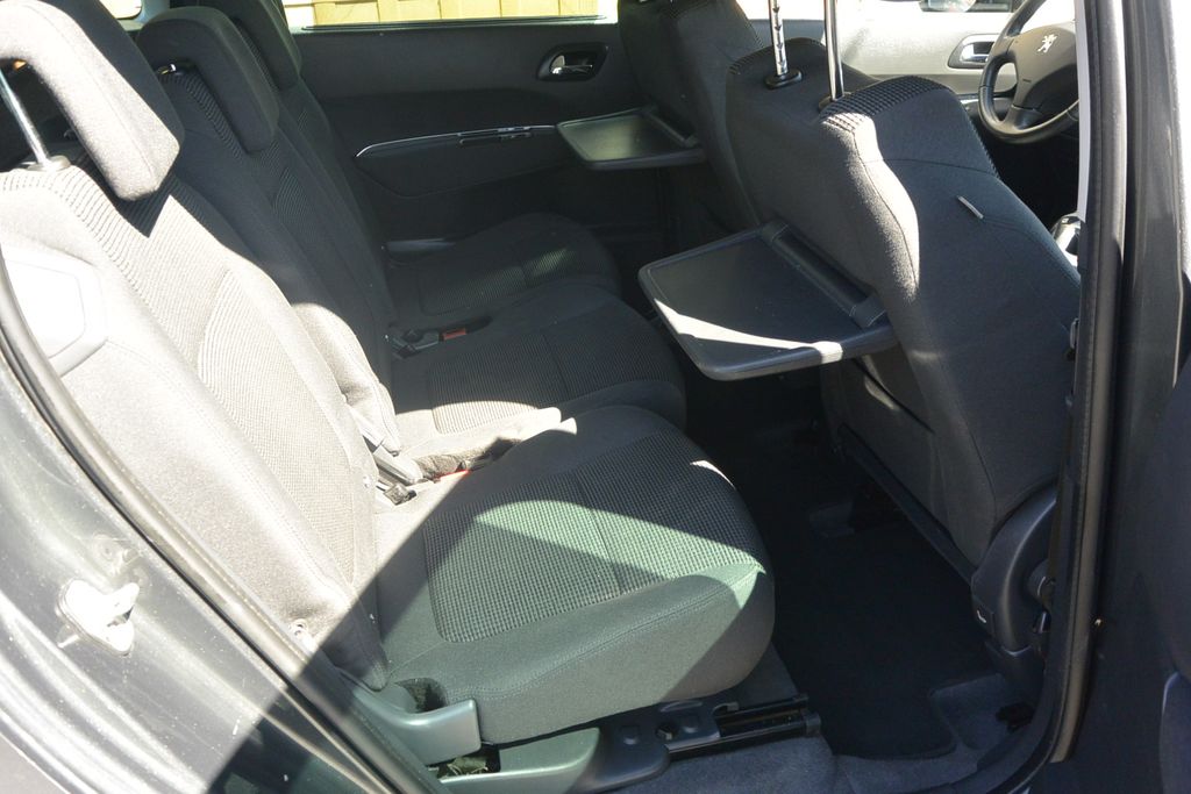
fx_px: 959
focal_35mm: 29
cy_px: 397
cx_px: 596
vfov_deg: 45.0
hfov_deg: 63.7
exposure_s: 1/160
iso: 200
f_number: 3.5
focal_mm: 11
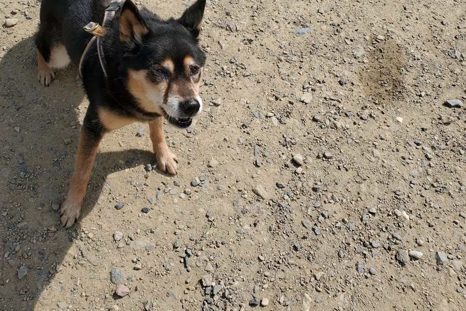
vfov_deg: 36.2
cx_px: 208
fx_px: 466
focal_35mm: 36
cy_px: 84
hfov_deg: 53.0
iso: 50
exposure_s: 1/1542
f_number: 2.4
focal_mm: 4.3
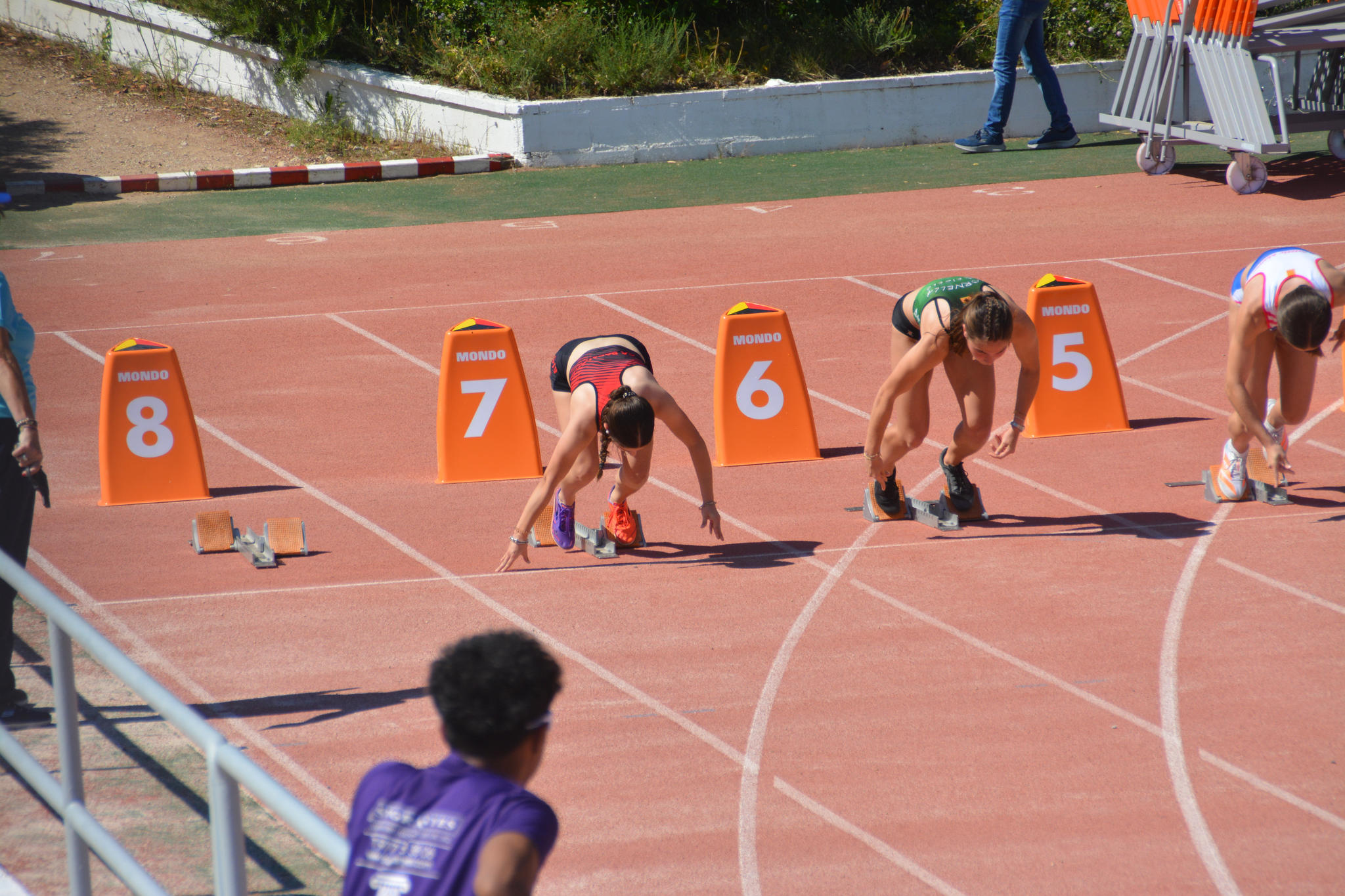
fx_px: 11207
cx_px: 672
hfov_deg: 6.9
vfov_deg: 4.6
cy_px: 448
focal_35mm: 300
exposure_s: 1/1600
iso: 400
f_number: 7.1
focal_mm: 200
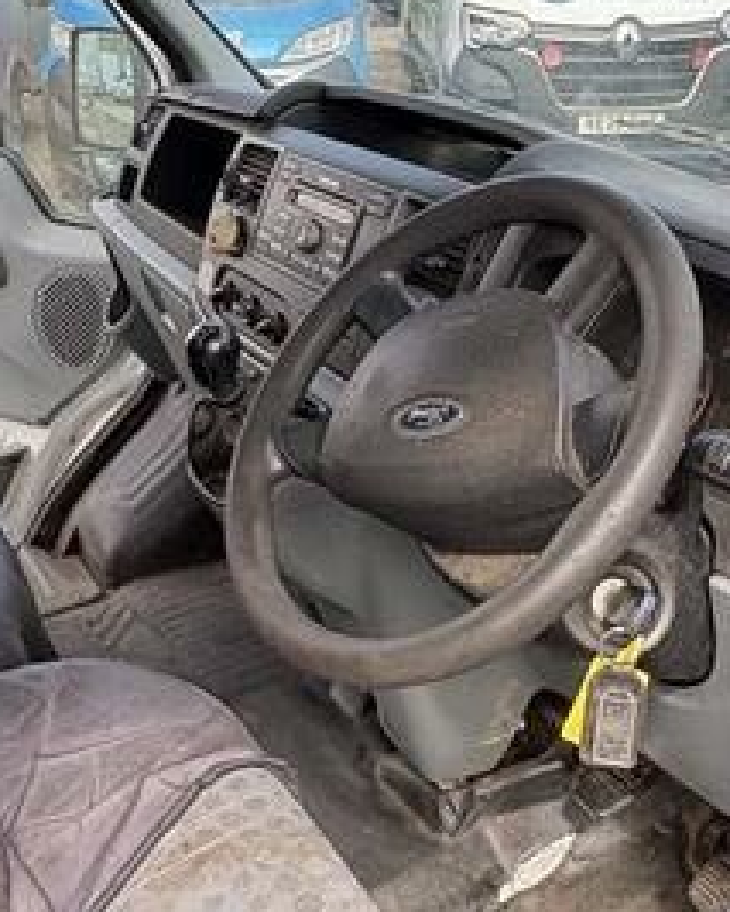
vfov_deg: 40.2
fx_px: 1242
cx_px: 298
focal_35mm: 46
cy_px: 367
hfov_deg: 32.7
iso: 40
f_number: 2.2
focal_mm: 2.22
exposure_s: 1/278
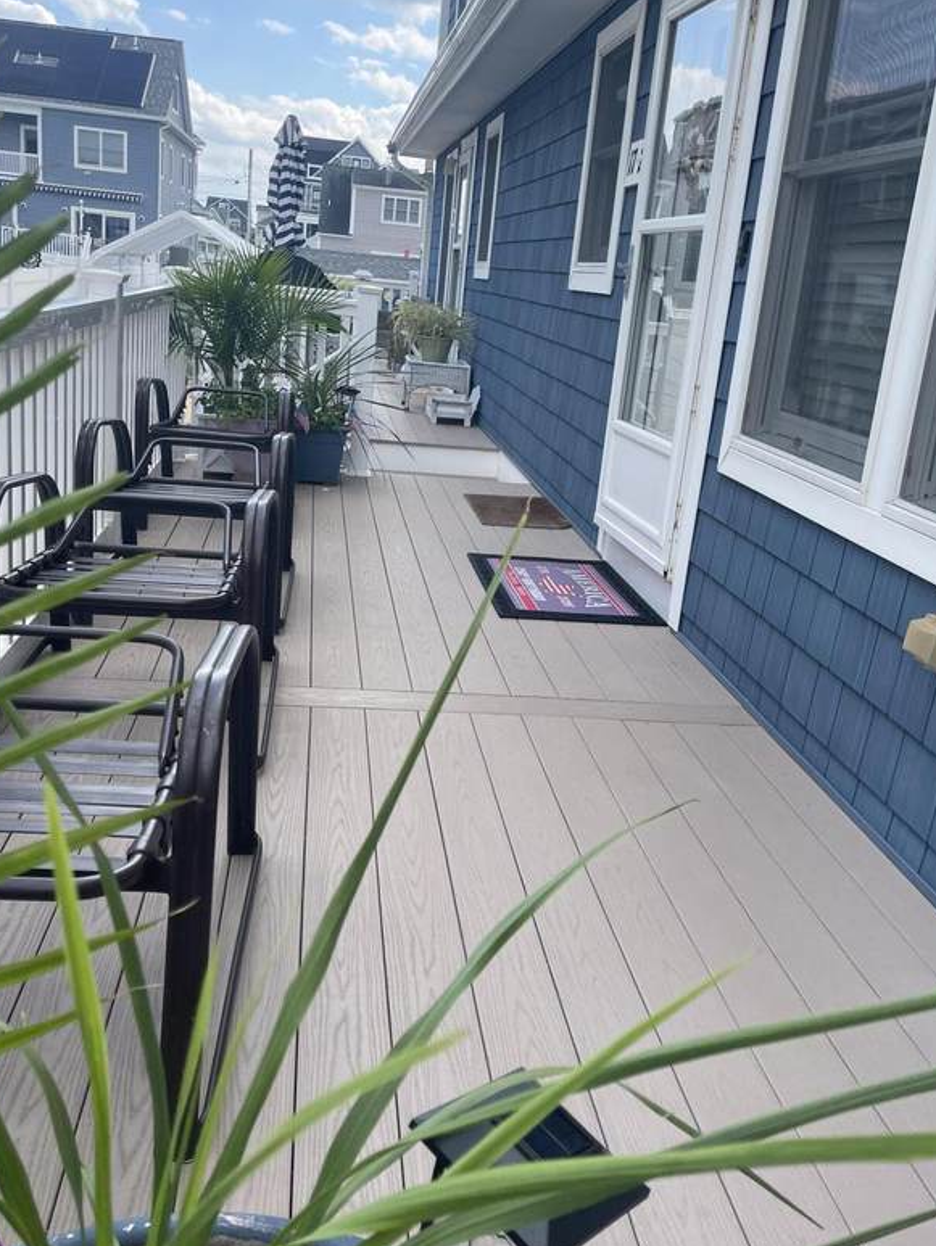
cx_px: 482
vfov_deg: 58.3
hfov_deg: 45.5
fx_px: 1117
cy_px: 584
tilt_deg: -13.0
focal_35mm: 31
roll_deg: -5.3
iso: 32
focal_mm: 5.1
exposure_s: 1/848
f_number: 1.6
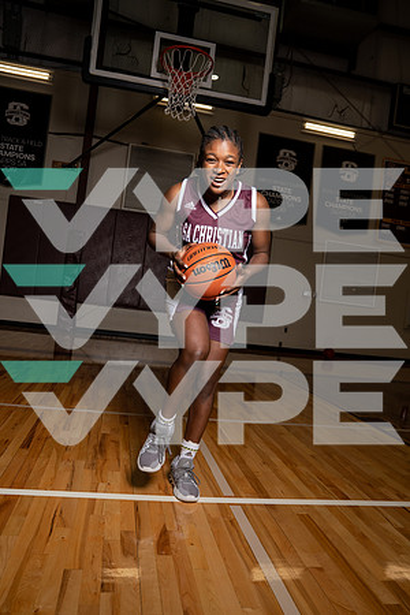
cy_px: 308
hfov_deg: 47.9
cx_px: 205
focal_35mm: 27
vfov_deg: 67.4
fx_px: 461
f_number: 5.6
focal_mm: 27
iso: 200
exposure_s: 1/250
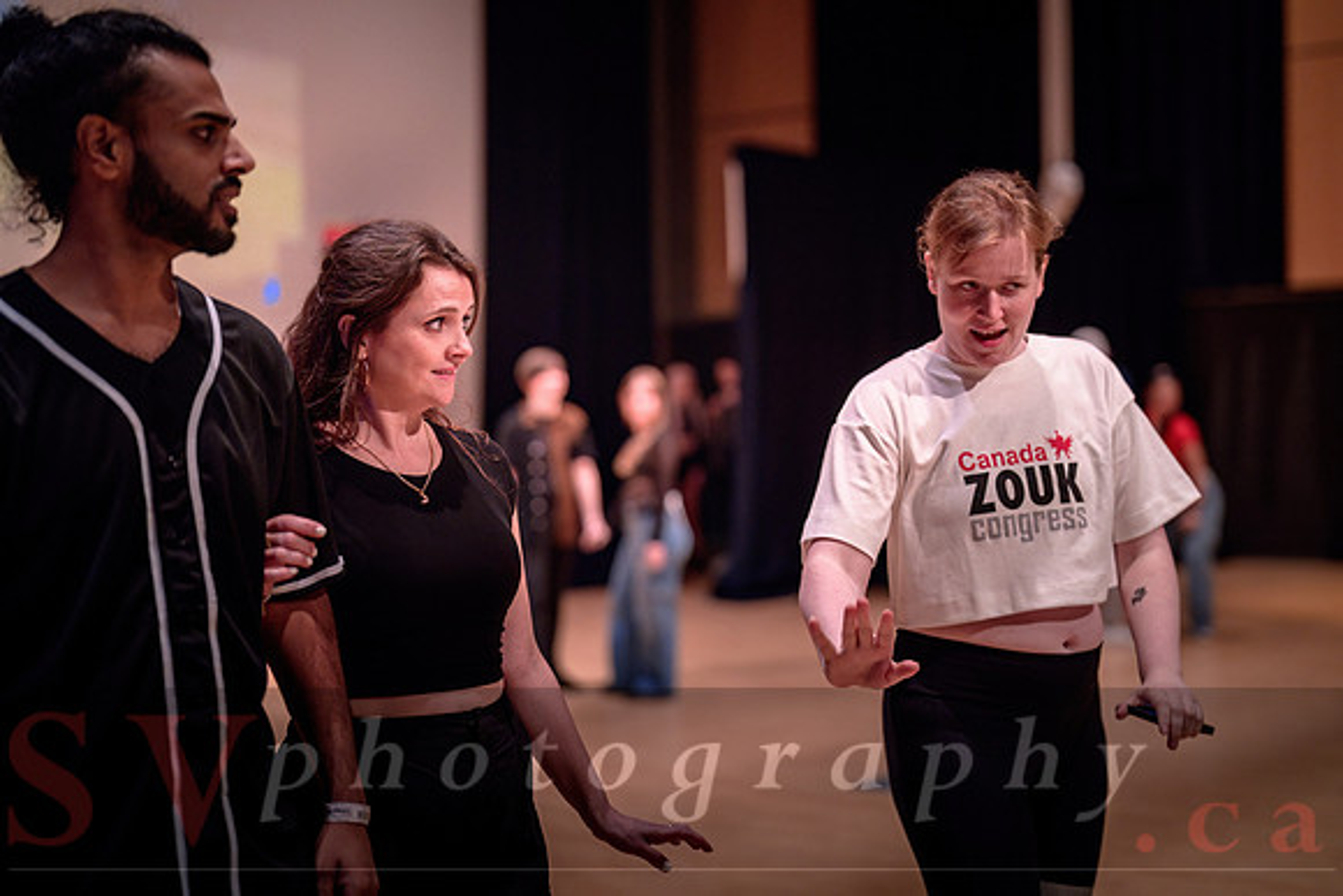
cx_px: 776
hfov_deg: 34.5
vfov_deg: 23.5
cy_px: 431
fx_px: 2155
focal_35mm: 58
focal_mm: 50
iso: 1250
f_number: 1.4
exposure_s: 1/320
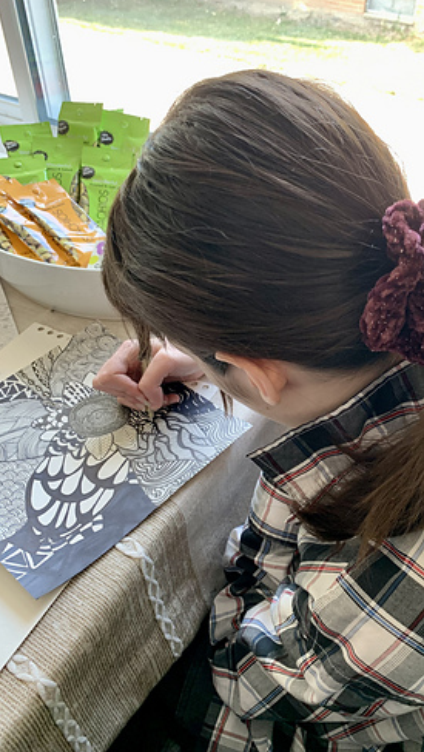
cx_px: 283
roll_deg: -4.3
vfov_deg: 66.0
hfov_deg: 39.7
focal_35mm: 29
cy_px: 374
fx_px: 579
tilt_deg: -41.8
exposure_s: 1/60
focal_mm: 4.25
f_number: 1.8
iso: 160
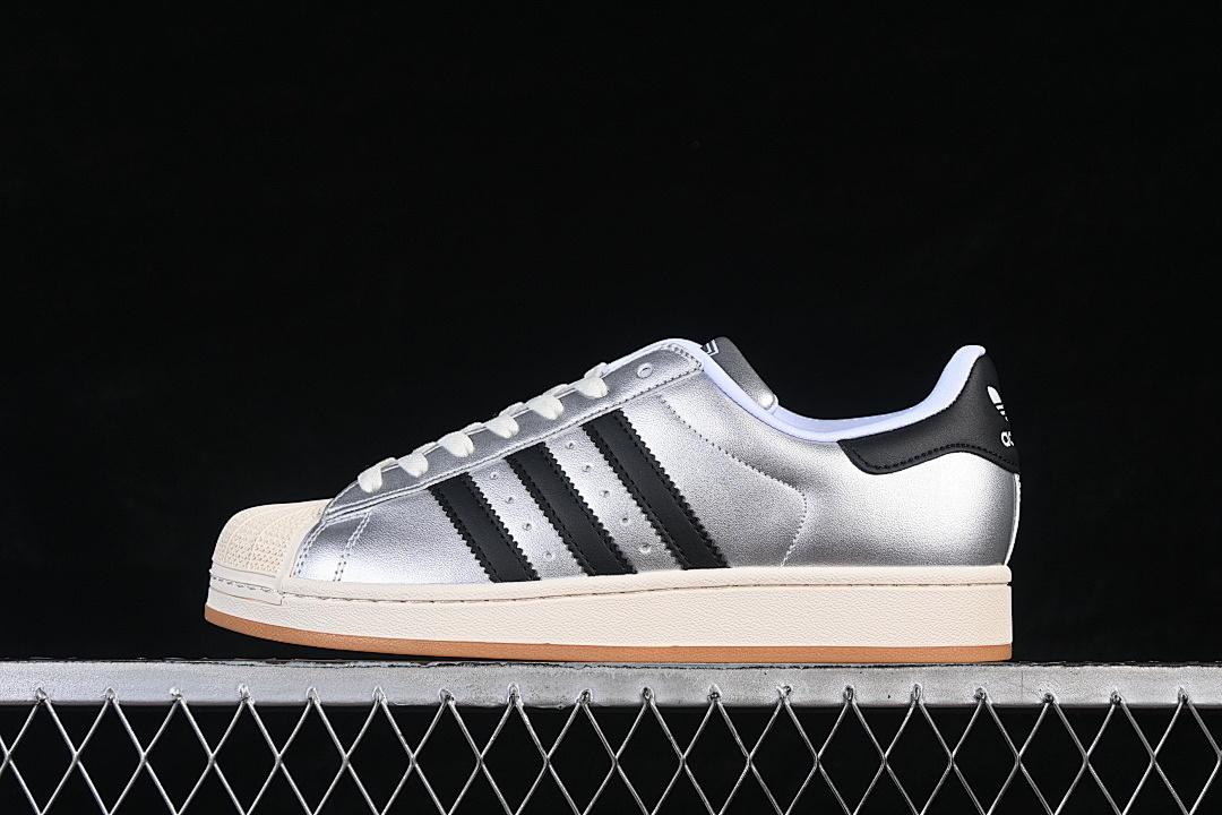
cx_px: 611
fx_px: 2546
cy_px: 408
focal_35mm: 75
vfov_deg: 18.2
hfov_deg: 27.0
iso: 160
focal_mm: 50
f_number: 8
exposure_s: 1/80
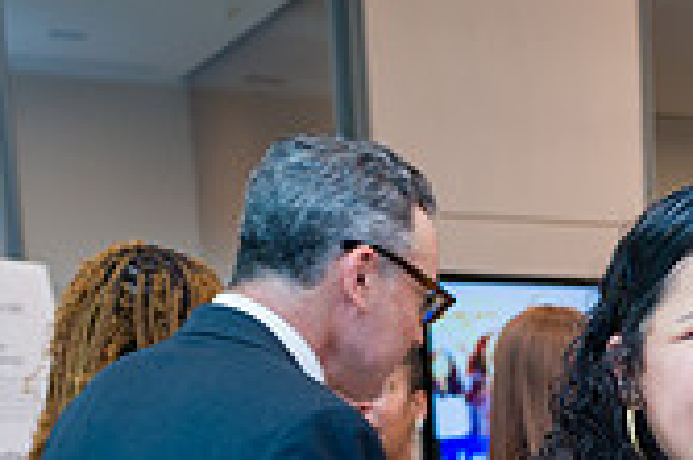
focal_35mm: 97
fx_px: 1865
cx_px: 967
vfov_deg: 13.0
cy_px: 775
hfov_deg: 19.0
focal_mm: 28
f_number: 3.2
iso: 320
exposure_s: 1/200
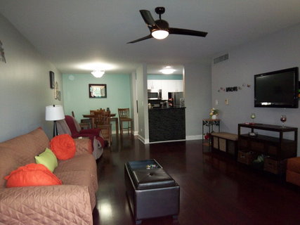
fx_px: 199
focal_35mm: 23
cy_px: 112
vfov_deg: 58.9
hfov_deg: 73.9
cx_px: 150
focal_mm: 3.8
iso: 160
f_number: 2.8
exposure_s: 1/30
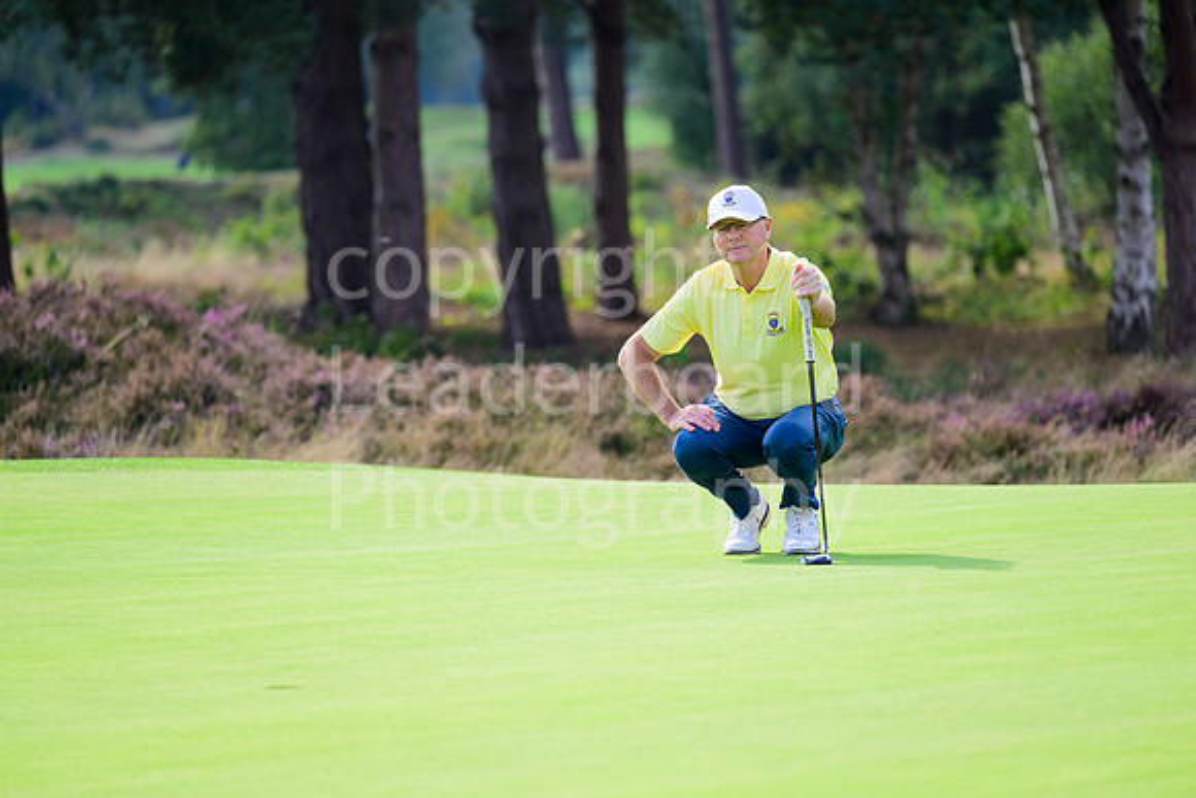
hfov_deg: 6.9
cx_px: 598
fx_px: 9969
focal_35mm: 300
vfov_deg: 4.6
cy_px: 399
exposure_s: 1/1000
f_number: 5.6
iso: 500
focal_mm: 300
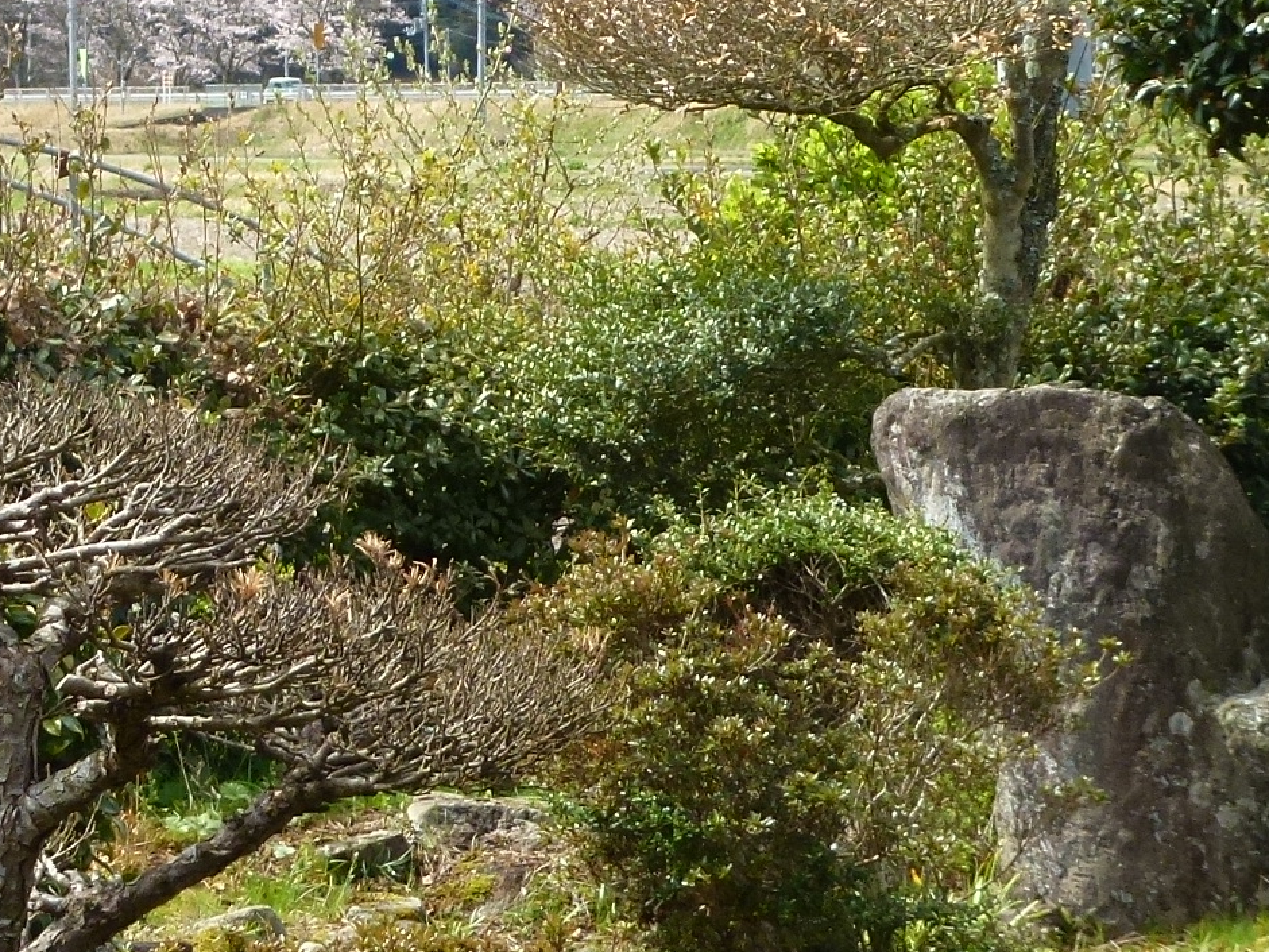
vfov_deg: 6.7
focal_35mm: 223
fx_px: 8176
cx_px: -333
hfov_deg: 8.8
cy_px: 236
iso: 100
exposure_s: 1/200
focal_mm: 14.8
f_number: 4.8
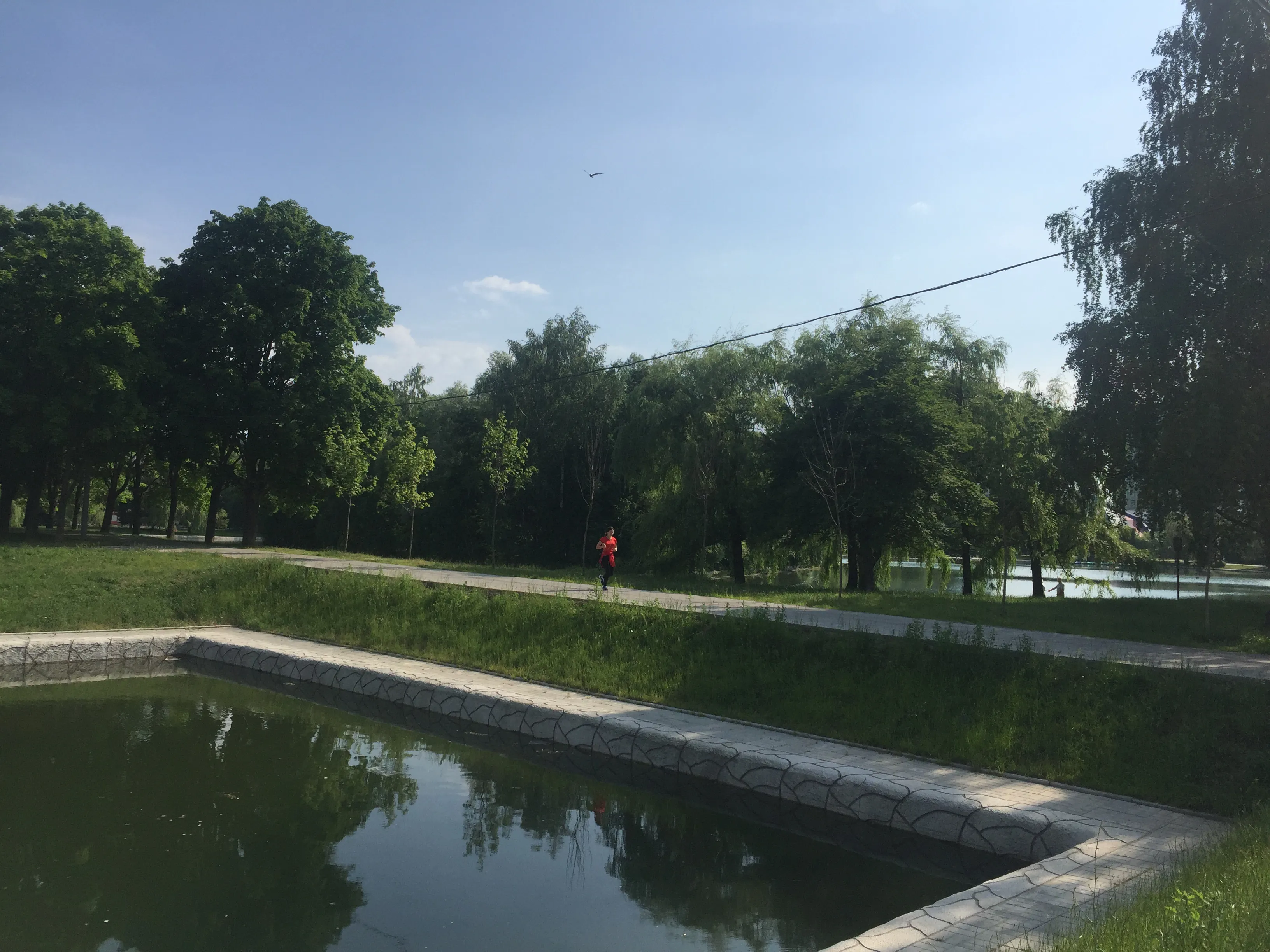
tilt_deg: +2.1
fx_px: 1064
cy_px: 476
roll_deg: -3.0
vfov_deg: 48.2
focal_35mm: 29
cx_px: 635
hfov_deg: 61.7
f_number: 2.2
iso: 32
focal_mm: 4.15
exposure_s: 1/3300
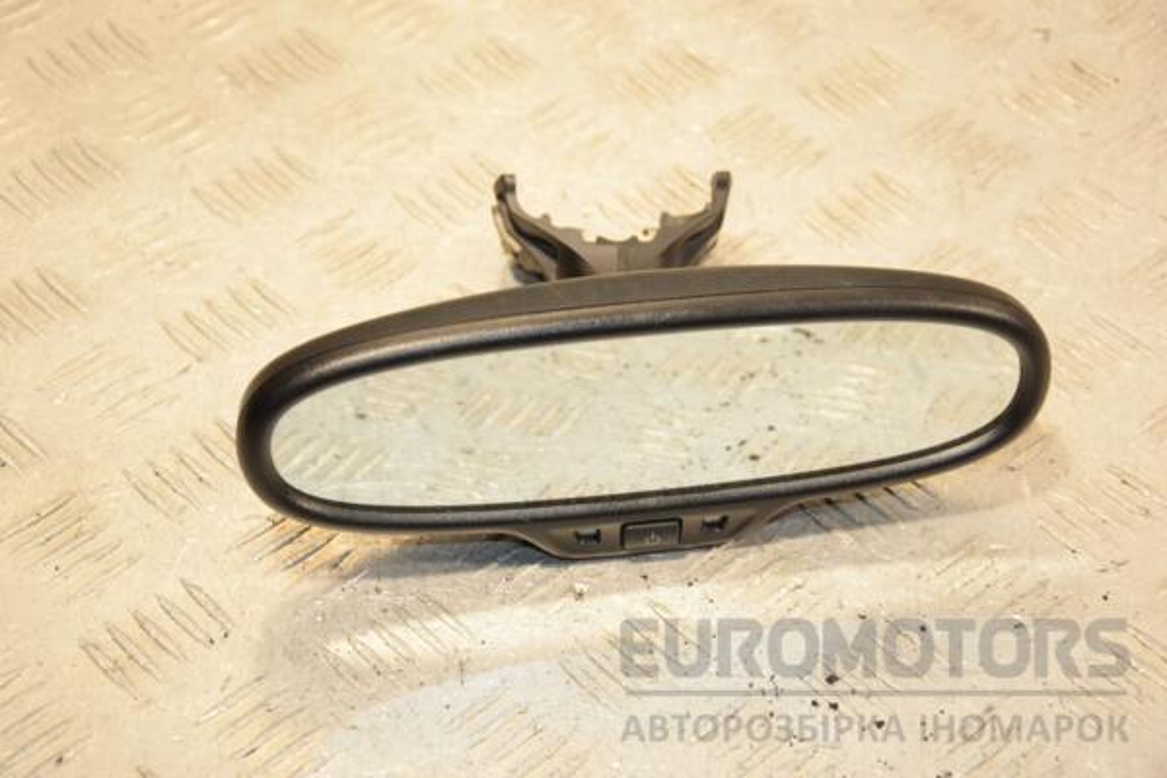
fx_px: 2820
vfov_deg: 15.7
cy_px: 389
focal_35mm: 87
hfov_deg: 23.4
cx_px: 584
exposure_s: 1/200
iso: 800
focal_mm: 58
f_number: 5.6
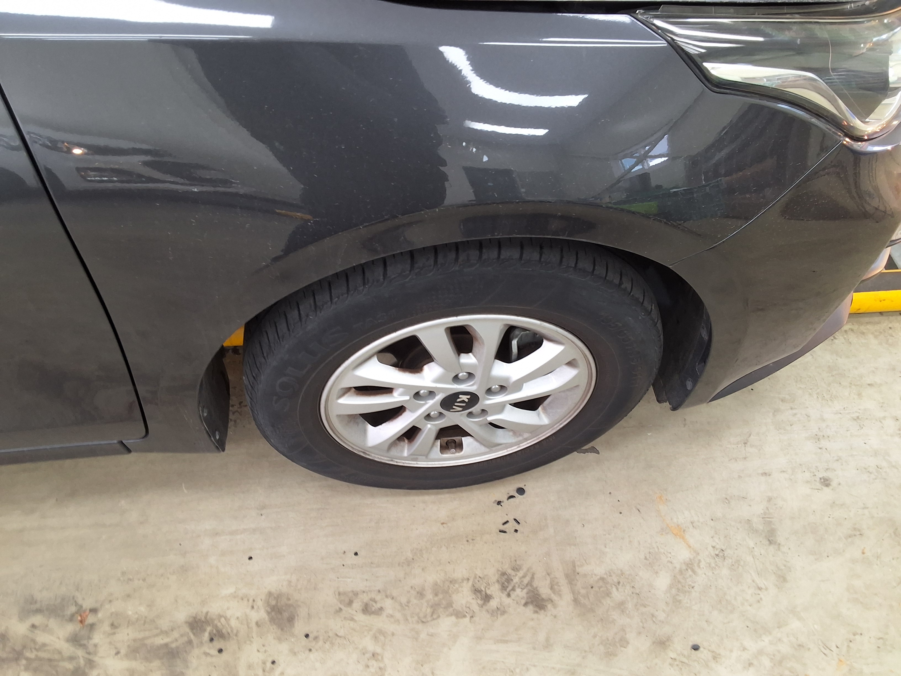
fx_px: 729
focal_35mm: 28
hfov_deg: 63.4
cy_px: 338
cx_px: 450
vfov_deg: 49.7
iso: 64
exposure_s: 1/40
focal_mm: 2.91
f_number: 1.9
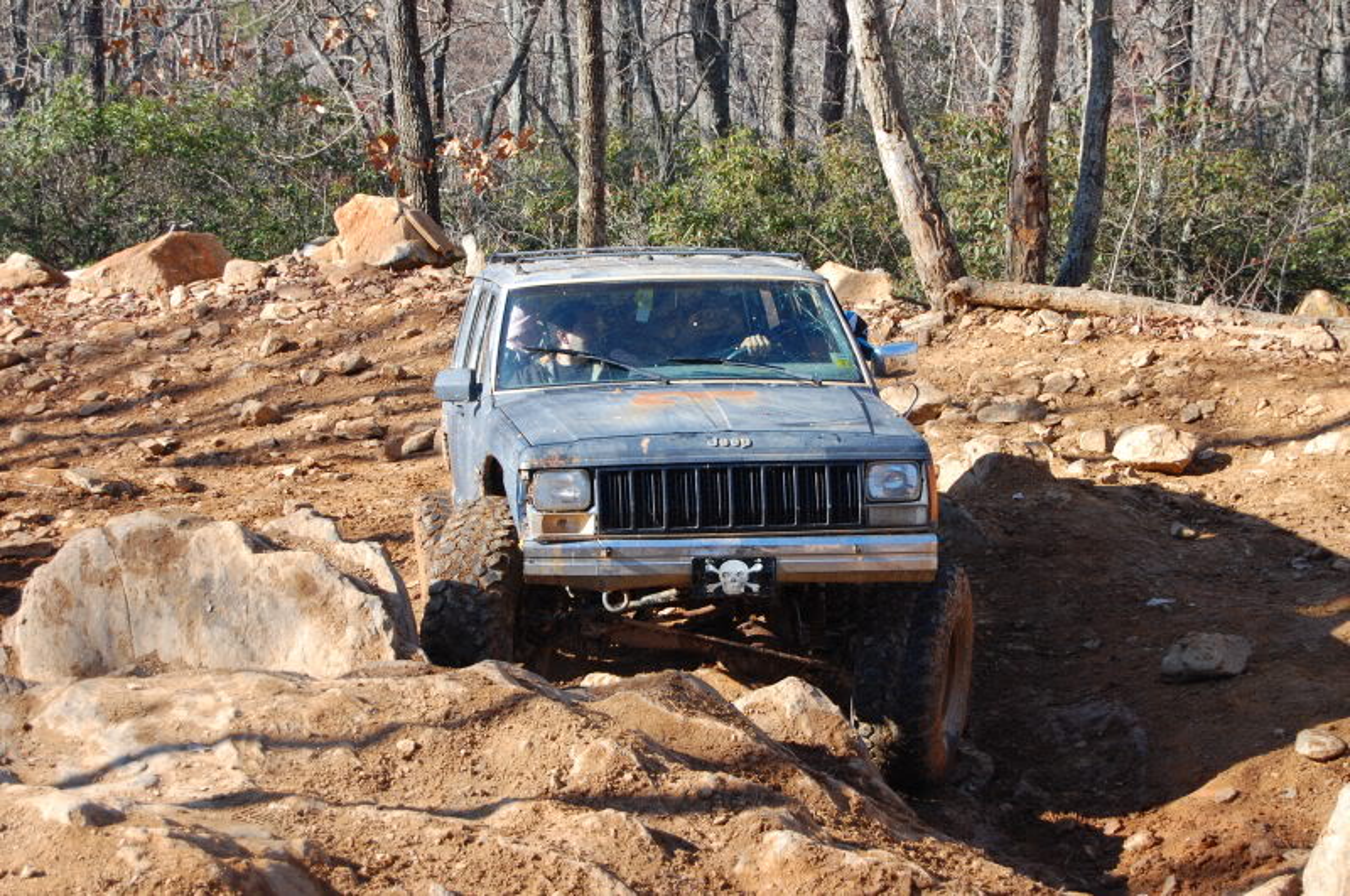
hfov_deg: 24.7
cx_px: 675
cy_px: 448
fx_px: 3089
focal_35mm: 82
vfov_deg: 16.5
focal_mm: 55
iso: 400
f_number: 5.6
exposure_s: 1/400
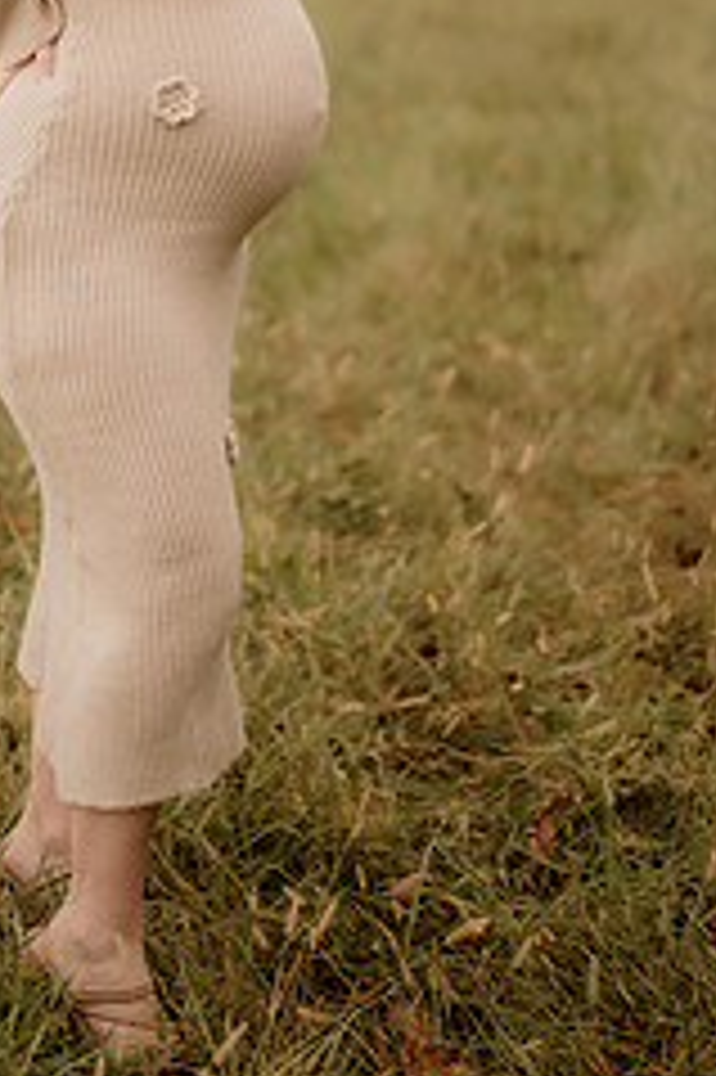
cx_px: 187
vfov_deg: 21.2
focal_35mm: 94
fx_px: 2808
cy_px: 90
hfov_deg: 14.5
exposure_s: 1/320
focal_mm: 50
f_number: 1.8
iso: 200
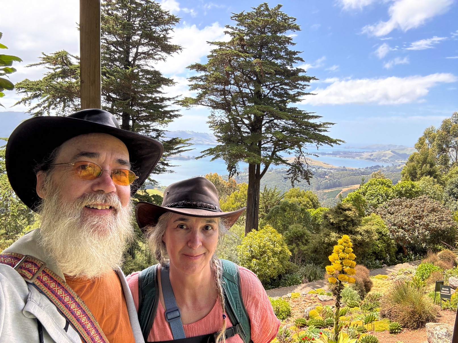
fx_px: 304
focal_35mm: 23
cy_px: 172
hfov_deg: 73.9
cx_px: 229
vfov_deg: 58.9
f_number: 1.9
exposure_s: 1/162
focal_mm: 2.69
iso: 32
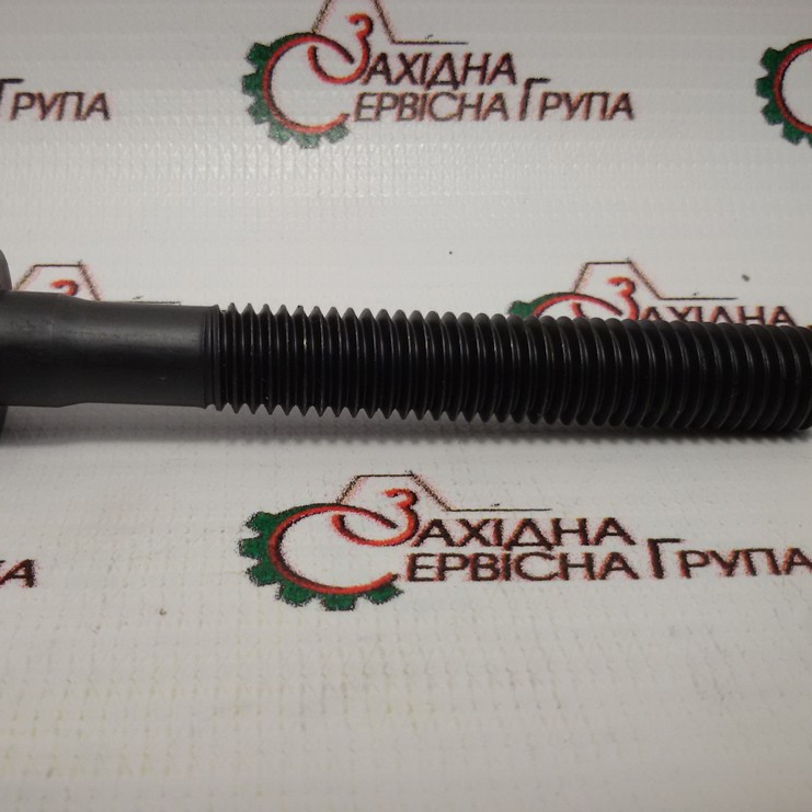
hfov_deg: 44.6
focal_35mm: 37
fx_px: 982
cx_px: 310
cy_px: 402
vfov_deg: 44.9
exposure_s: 1/100
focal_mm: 2.93
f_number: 2.4
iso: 50
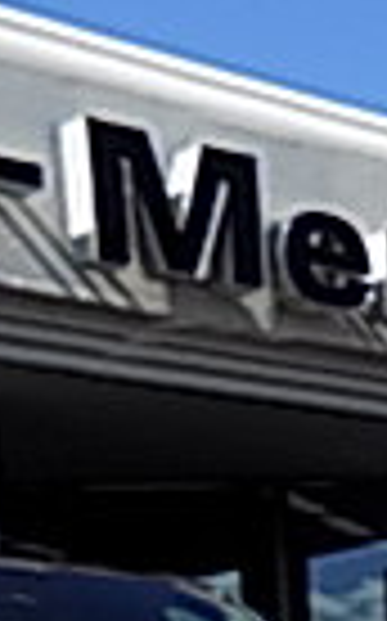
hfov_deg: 9.0
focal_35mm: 113
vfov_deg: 16.5
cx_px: 1224
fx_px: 1911
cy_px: 990
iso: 80
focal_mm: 4
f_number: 3.1
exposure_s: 1/1000
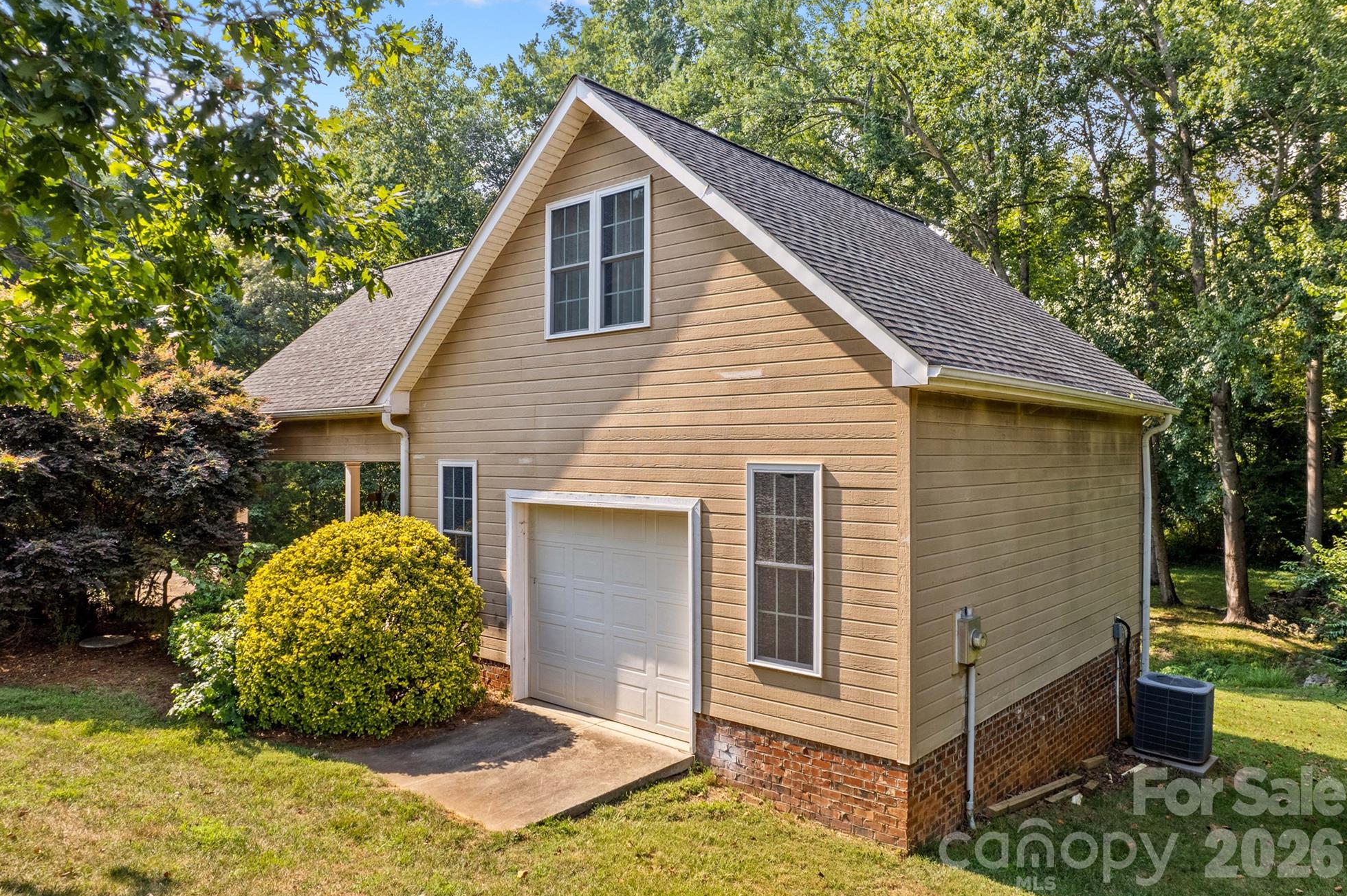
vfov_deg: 55.0
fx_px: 860
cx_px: 648
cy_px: 434
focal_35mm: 23
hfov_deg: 76.1
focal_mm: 8.38
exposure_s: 1/320
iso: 100
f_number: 2.8
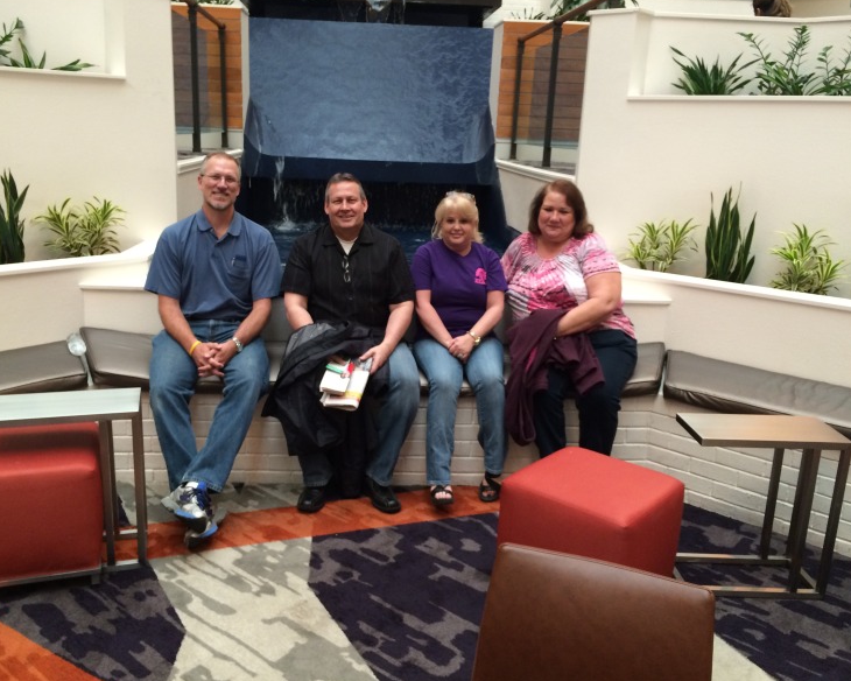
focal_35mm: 31
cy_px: 335
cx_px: 401
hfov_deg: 57.1
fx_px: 781
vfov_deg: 47.1
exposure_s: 1/30
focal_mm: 4.15
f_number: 2.2
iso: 125
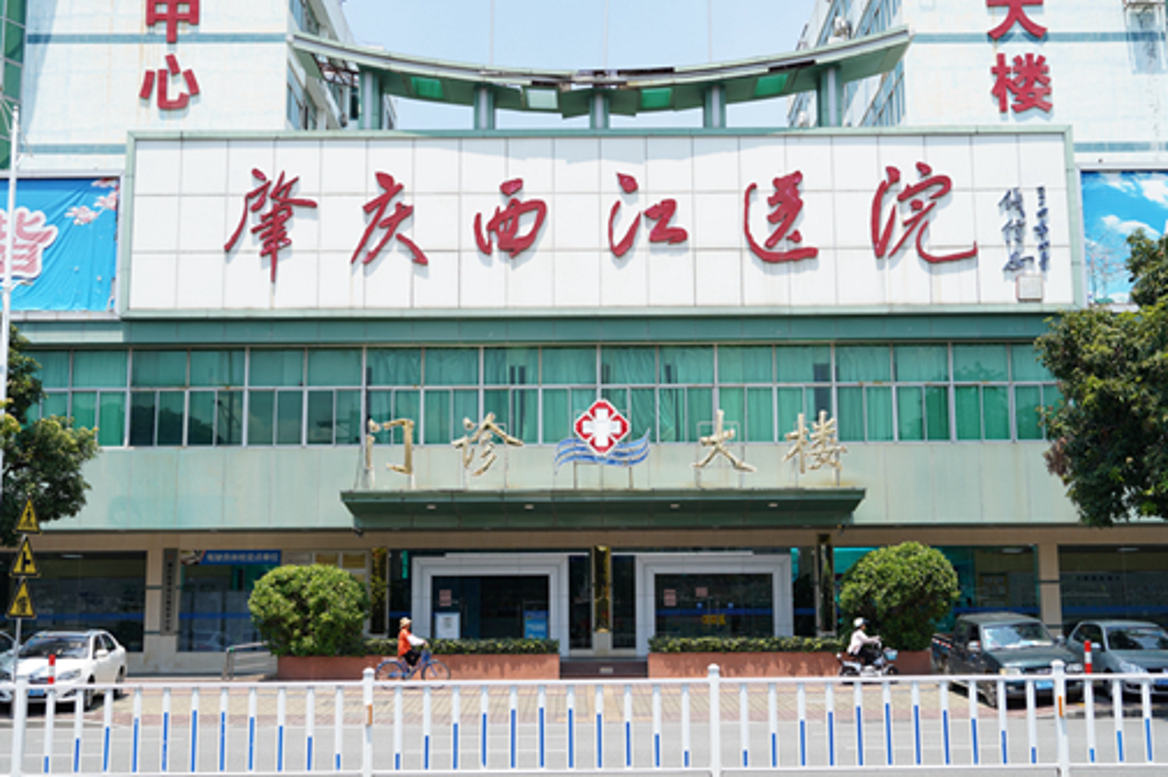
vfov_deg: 29.2
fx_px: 1491
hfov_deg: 42.8
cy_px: 388
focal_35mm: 46
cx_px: 584
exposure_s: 1/320
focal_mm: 46
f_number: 5.6
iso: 100
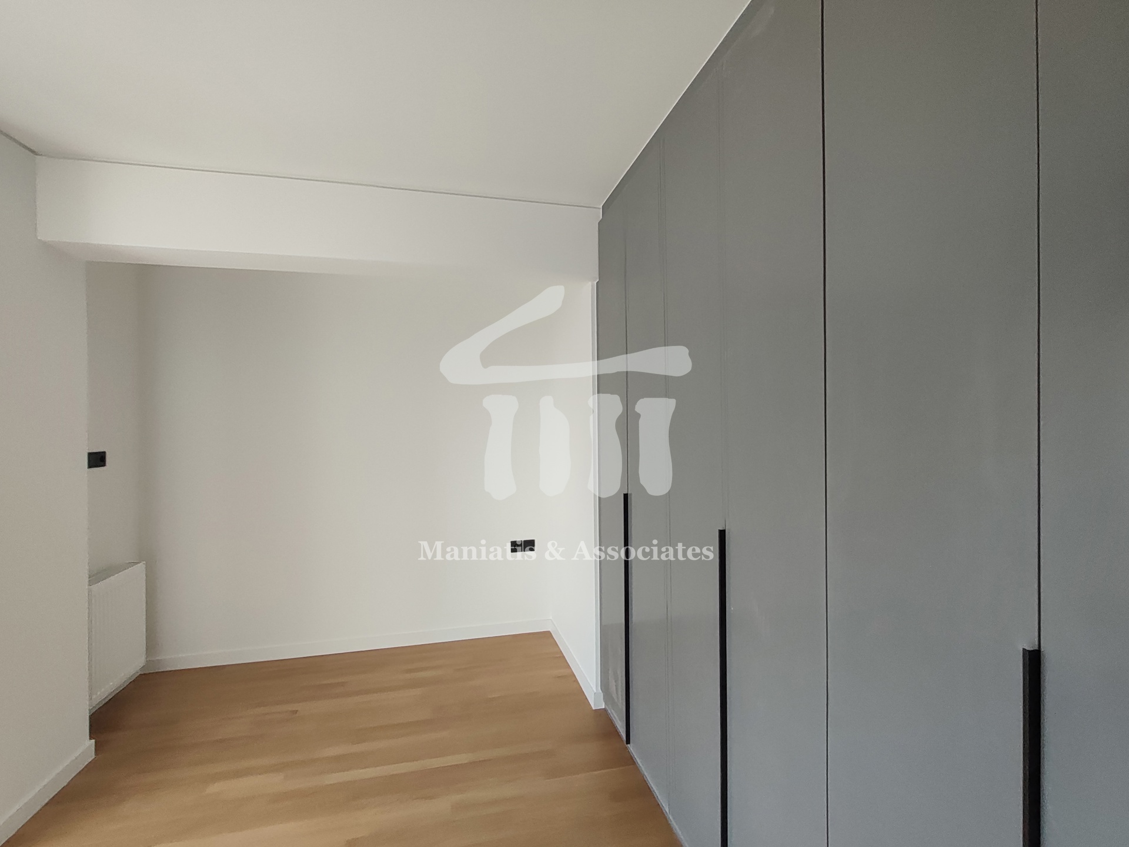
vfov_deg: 81.7
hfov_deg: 98.2
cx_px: 564
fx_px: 489
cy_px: 424
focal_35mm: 15
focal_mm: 1.67
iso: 125
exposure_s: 1/100
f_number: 2.2
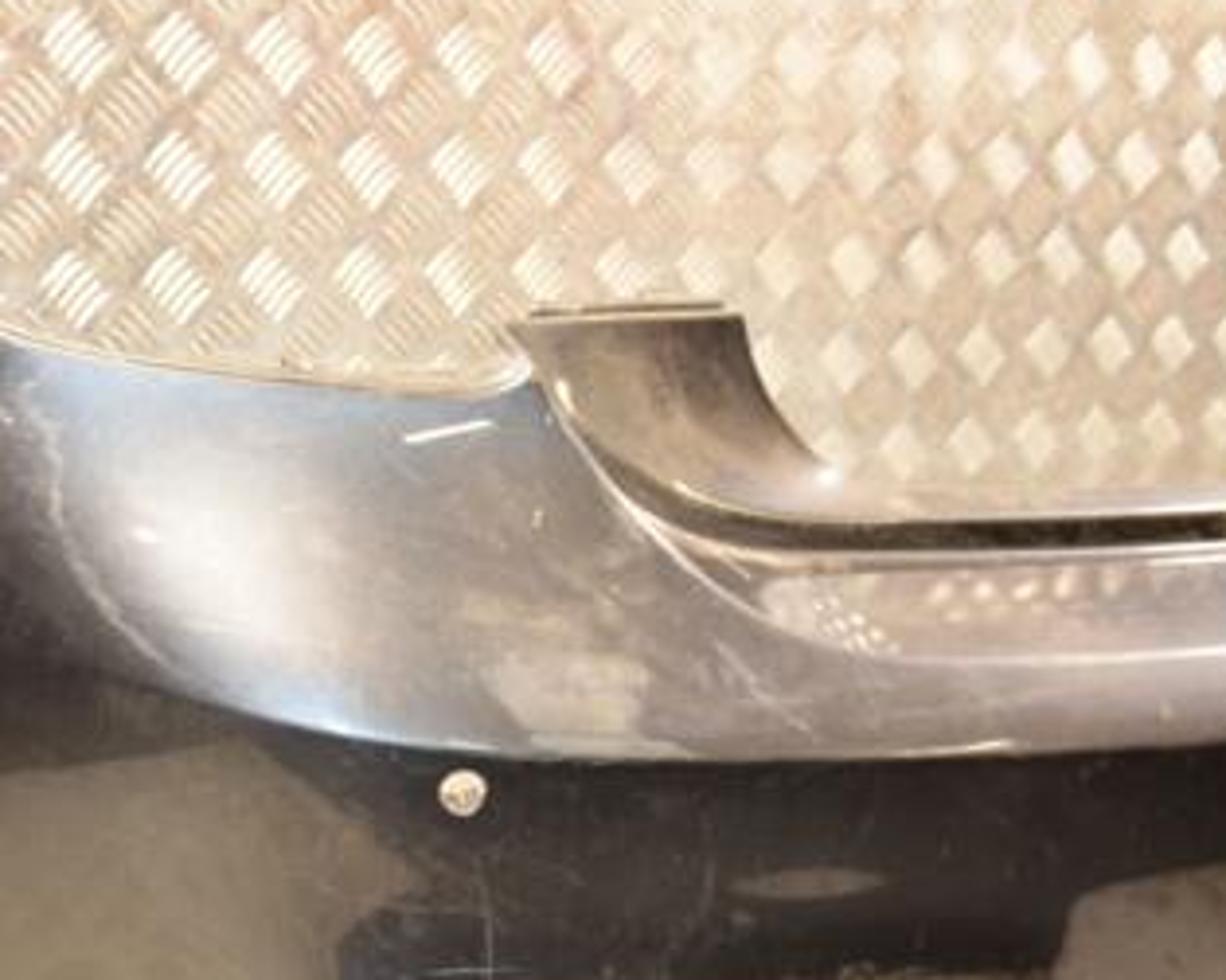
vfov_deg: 21.7
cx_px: 328
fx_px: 2539
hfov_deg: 26.8
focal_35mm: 70
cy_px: 668
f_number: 5
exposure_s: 1/100
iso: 800
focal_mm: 26
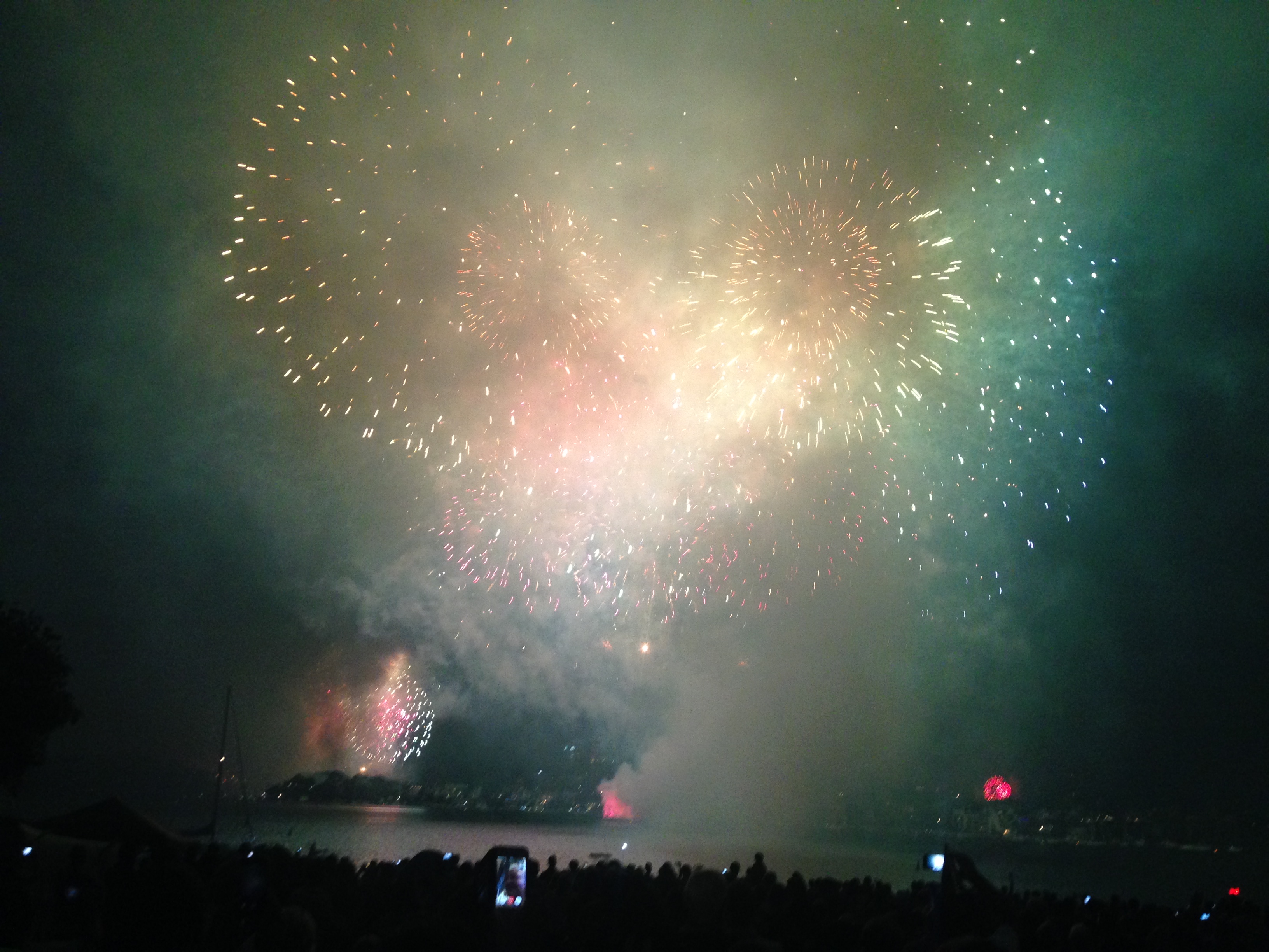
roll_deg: -1.4
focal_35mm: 33
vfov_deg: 42.9
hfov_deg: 55.4
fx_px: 1210
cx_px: 634
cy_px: 476
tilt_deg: +15.1
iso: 250
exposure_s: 1/20
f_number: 2.4
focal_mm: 4.12
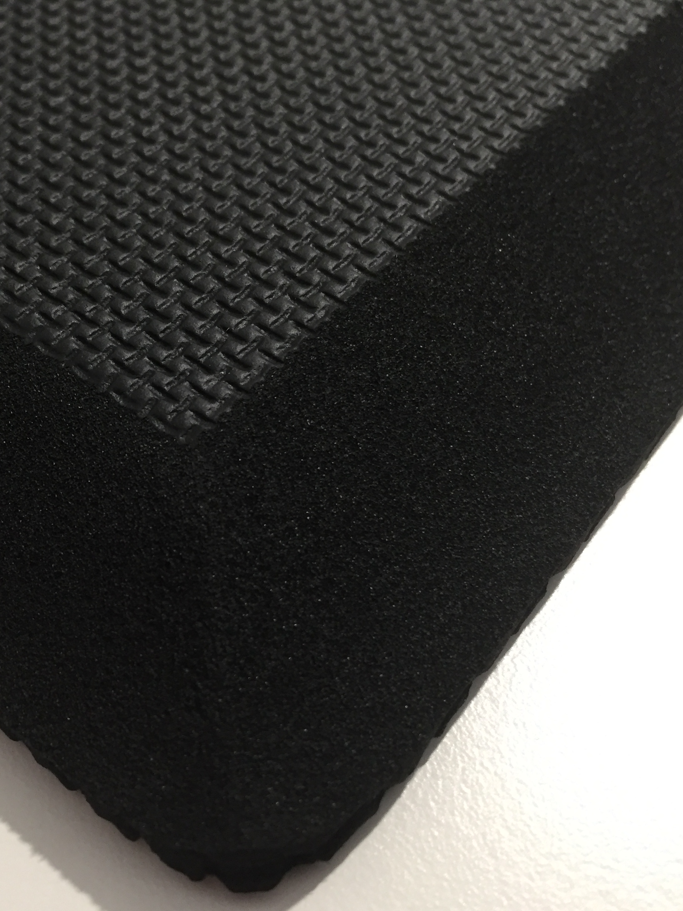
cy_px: 458
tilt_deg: -51.1
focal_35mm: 39
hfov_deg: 36.1
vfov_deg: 47.9
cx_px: 181
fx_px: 1026
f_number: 2.2
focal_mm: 4.15
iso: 64
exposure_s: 1/33
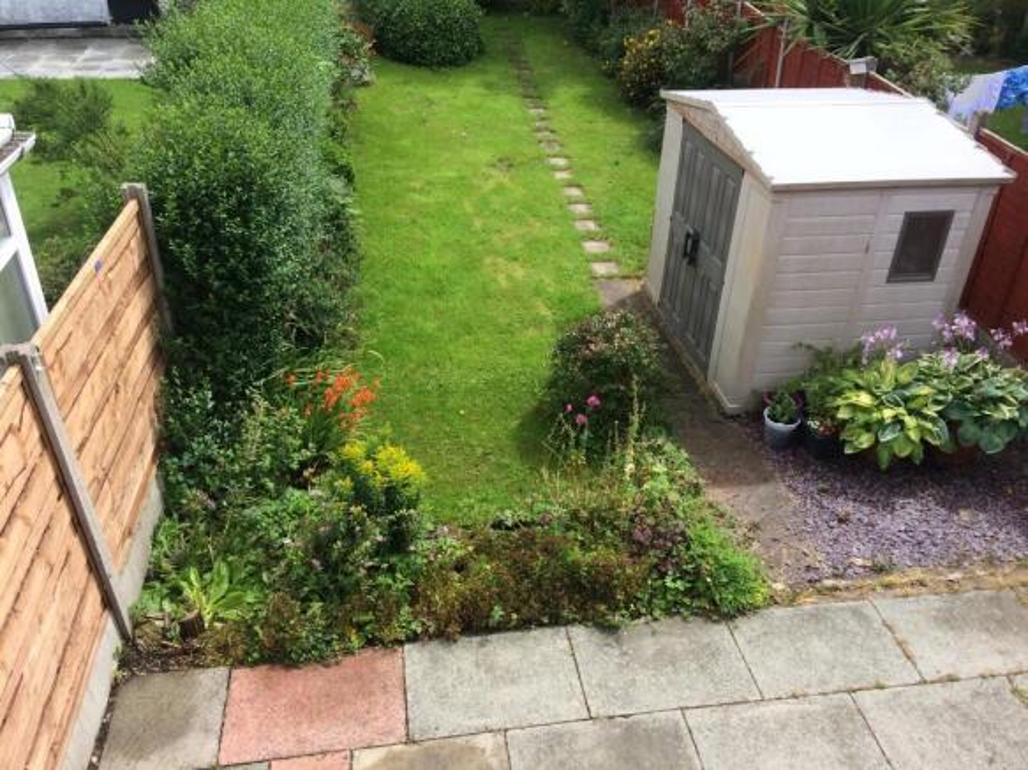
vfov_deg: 48.2
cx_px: 514
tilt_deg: -35.0
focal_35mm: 29
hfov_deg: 61.7
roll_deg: -1.1
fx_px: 861
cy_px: 385
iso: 32
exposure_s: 1/838
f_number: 2.2
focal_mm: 4.15
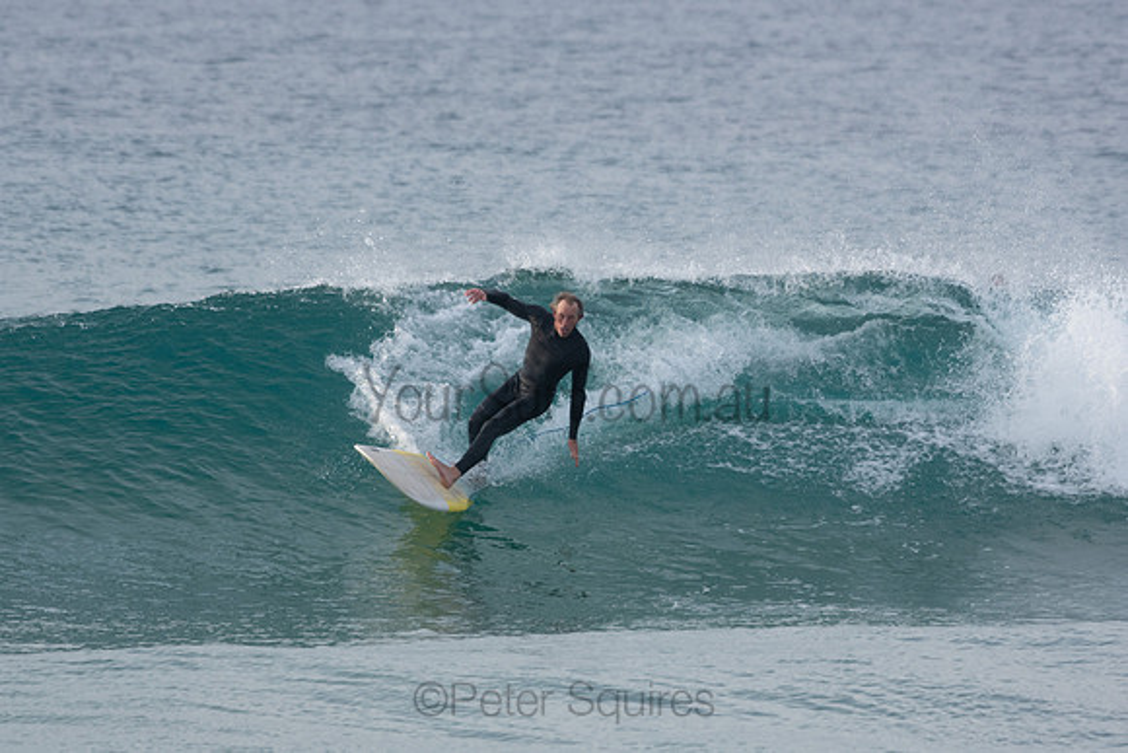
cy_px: 376
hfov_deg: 4.3
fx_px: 15043
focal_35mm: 480
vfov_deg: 2.9
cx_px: 564
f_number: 5.6
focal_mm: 320
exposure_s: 1/1600
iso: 560
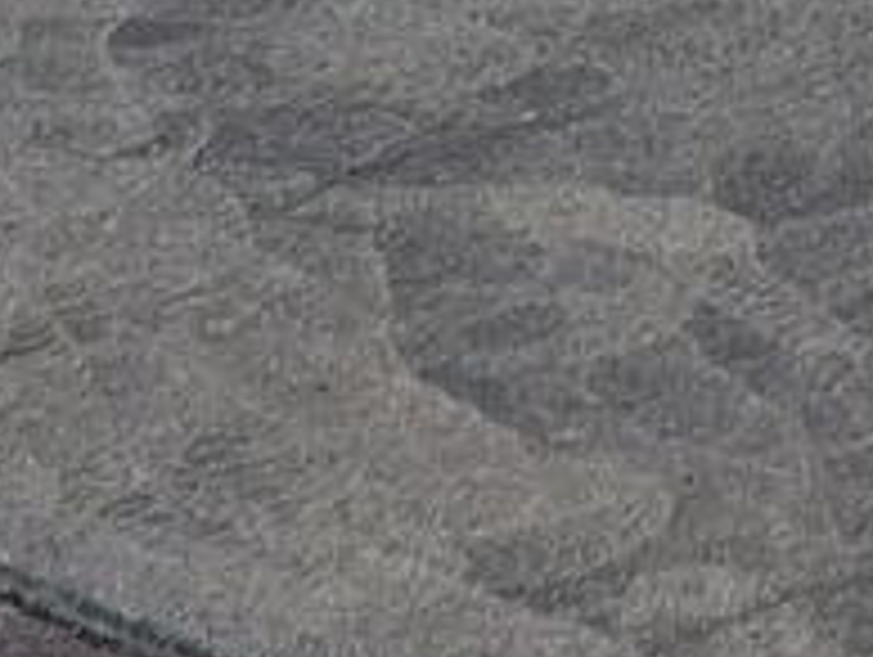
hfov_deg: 8.1
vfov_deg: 5.7
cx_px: 1557
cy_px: -1516
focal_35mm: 237
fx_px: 5984
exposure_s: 1/300
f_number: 1.8
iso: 40
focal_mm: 5.23
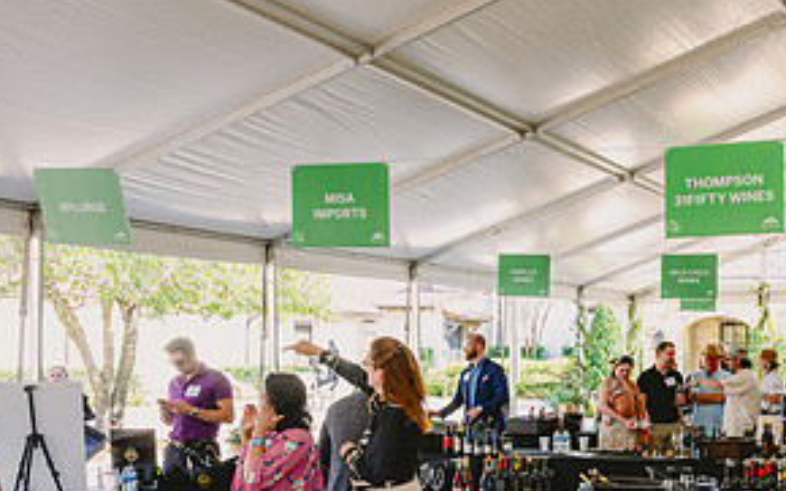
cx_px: 748
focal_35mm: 49
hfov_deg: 37.6
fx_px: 1049
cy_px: 332
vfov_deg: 26.2
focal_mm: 24
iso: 125
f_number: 5.6
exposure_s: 1/40
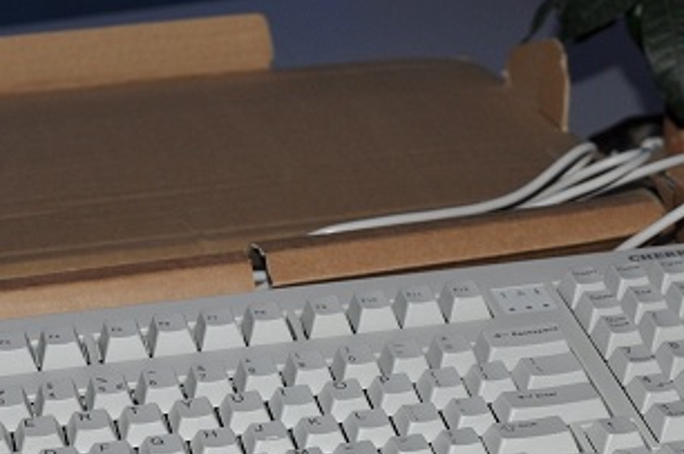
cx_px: 275
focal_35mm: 101
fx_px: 1916
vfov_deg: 13.4
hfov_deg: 20.2
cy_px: 414
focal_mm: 24
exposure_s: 1/60
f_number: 3.8
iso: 200
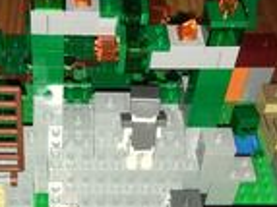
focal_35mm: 73
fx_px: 584
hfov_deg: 26.5
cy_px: 199
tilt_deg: -50.8
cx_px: 87
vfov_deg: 19.6
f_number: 2.2
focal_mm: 4.15
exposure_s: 1/33
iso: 25
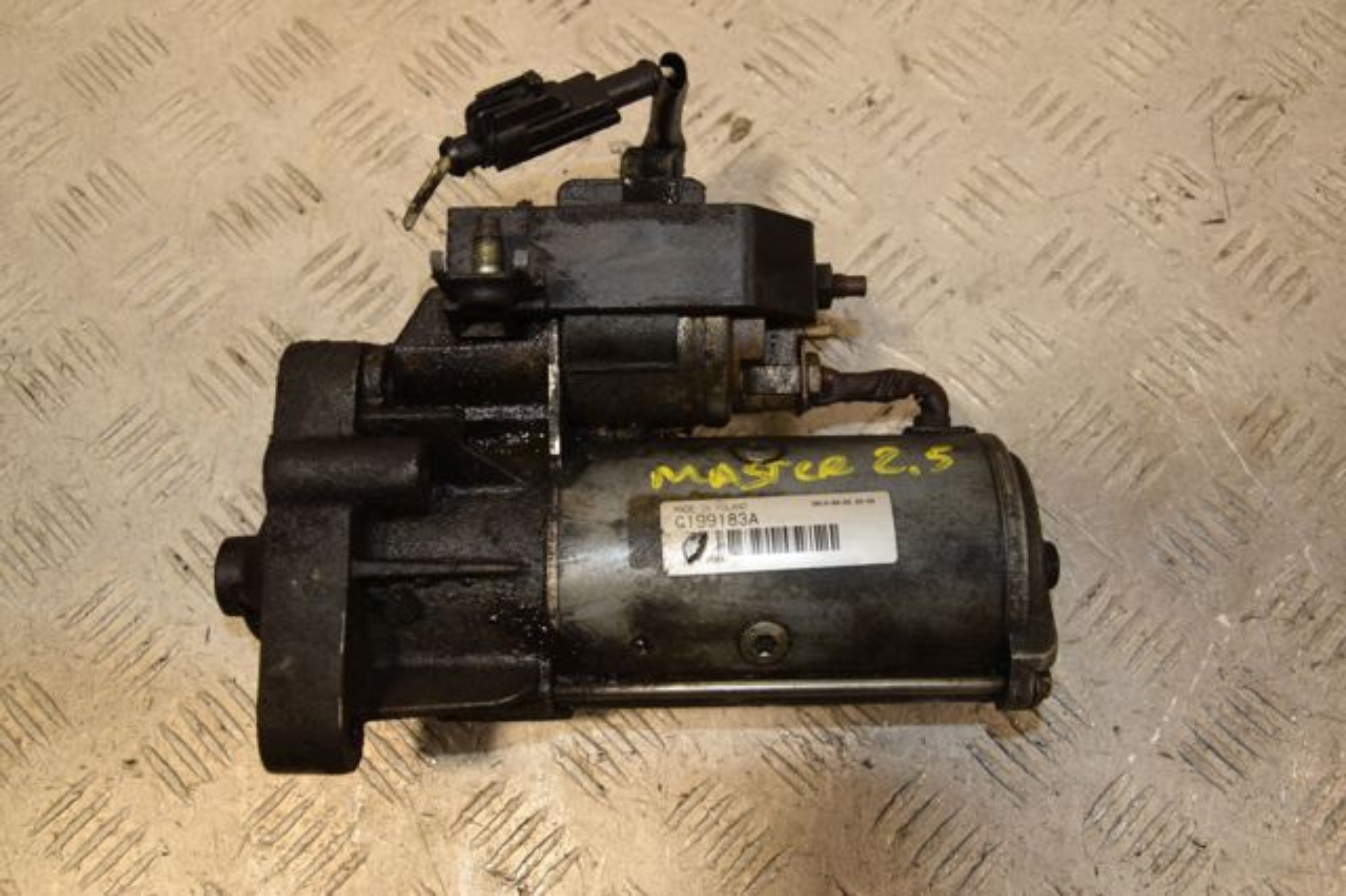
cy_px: 448
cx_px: 673
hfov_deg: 53.2
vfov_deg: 36.8
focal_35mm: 36
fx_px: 1345
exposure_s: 1/200
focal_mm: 24
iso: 800
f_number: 6.3
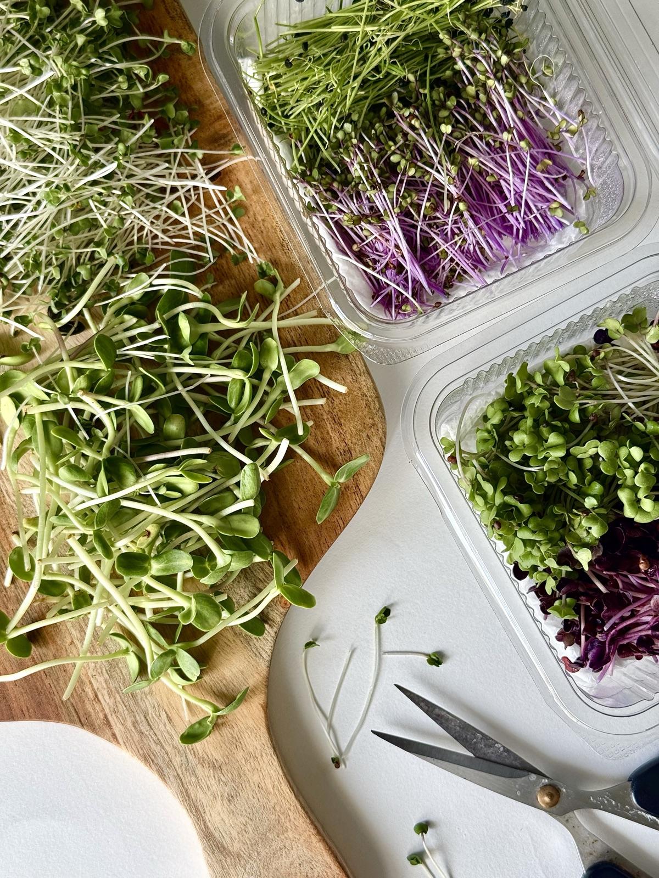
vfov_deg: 39.7
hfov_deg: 30.3
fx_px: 1218
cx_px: 330
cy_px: 439
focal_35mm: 48
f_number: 1.78
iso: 50
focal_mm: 6.76
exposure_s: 1/166
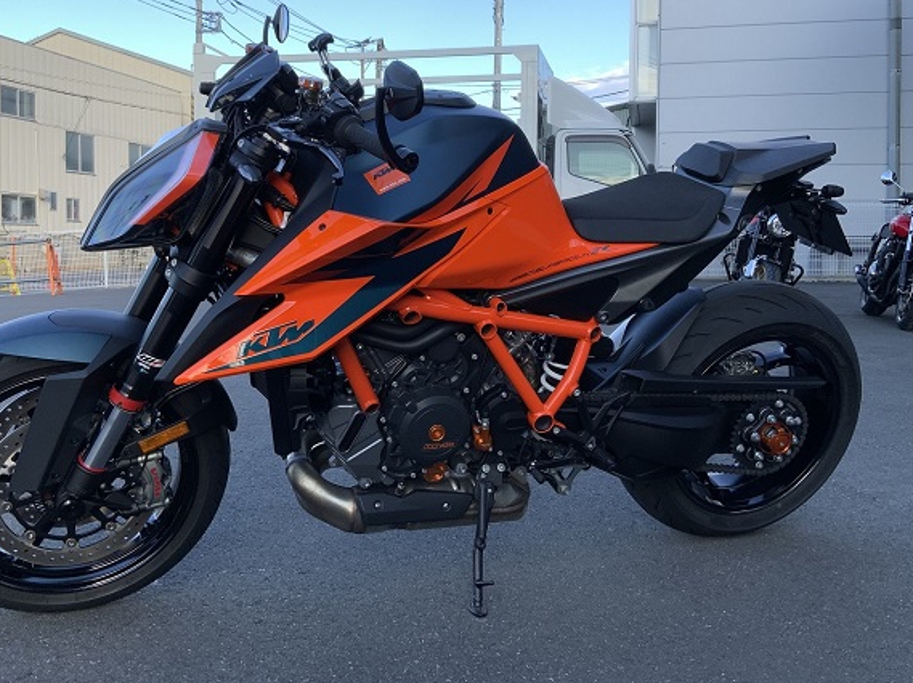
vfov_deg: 39.4
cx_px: 422
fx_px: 949
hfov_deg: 51.3
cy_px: 264
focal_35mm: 36
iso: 16
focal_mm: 3
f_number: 1.8
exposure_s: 1/606
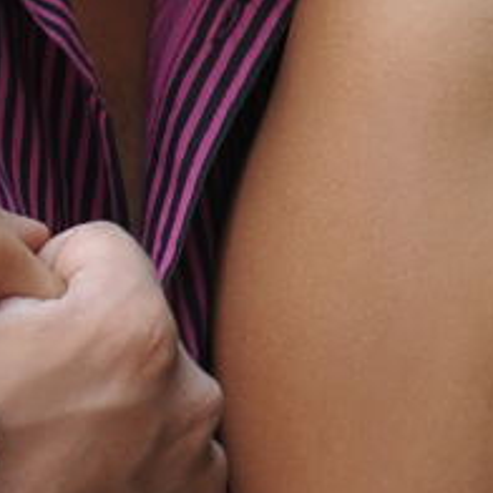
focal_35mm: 458
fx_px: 7380
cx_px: 1112
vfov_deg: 3.8
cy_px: -273
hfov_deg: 3.8
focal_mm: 66
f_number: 7.1
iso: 320
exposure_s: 1/125
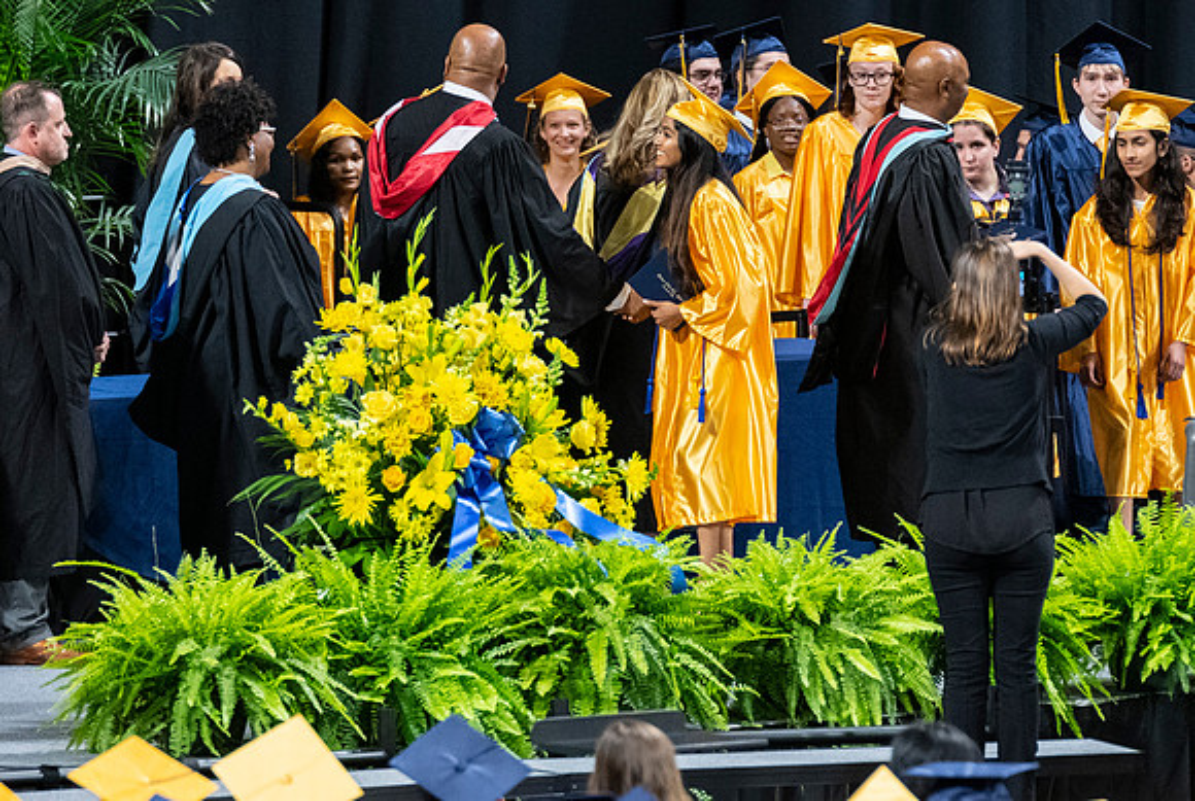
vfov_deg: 3.4
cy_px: 403
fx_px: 13433
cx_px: 766
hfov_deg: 5.1
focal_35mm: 404
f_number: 4
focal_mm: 200
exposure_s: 1/200
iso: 2000
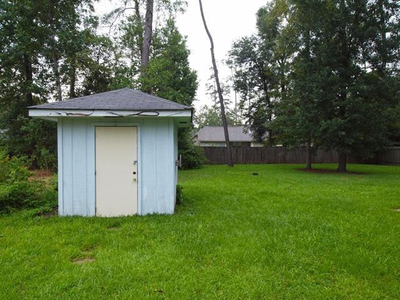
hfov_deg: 71.6
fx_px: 277
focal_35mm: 24
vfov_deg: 56.8
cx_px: 200
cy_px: 150
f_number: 4.3
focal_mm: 12
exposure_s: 1/25
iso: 250
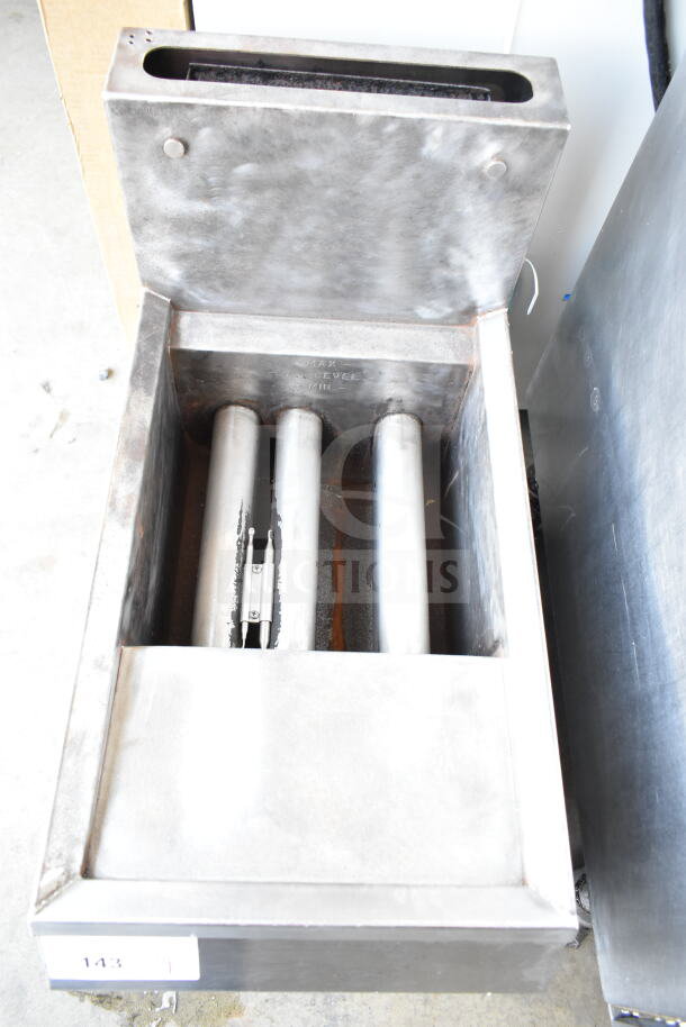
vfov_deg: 67.4
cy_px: 514
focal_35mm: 27
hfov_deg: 48.0
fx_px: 771
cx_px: 343
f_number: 5
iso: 1600
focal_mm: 18
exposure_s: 1/100
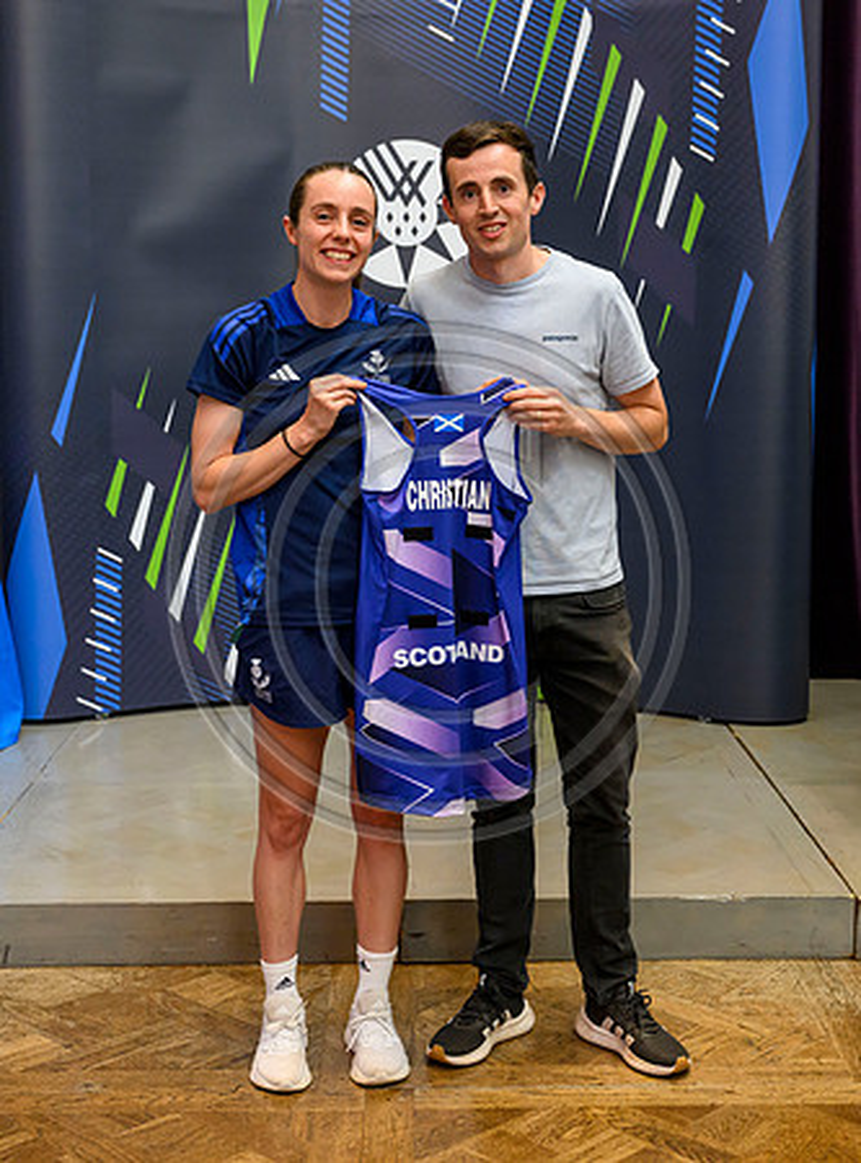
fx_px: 1812
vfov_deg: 35.6
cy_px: 546
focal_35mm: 54
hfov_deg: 26.7
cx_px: 499
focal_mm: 35
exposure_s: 1/250
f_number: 3.5
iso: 4000
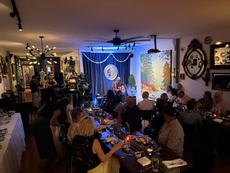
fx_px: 173
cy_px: 86
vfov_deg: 53.1
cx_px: 115
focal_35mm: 26
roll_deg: +1.8
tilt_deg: -6.4
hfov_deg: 67.3
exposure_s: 1/30
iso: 800
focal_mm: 5.96
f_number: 1.6
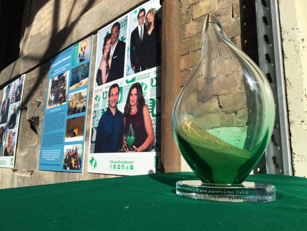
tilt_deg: +11.4
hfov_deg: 61.7
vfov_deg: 48.2
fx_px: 257
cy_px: 116
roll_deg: -1.8
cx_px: 154
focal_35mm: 29
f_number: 2.2
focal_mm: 4.15
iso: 25
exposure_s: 1/1479
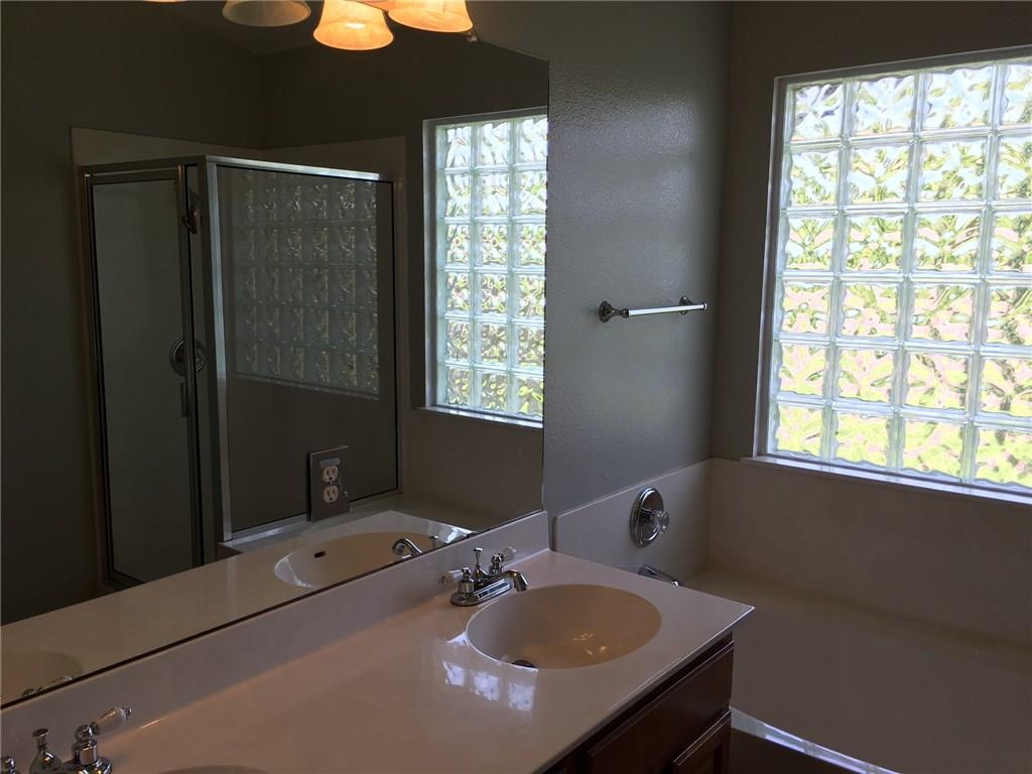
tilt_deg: -8.1
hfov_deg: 61.7
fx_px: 865
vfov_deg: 48.2
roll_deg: -0.7
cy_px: 387
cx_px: 516
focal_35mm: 29
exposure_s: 1/120
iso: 25
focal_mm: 4.15
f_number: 2.2
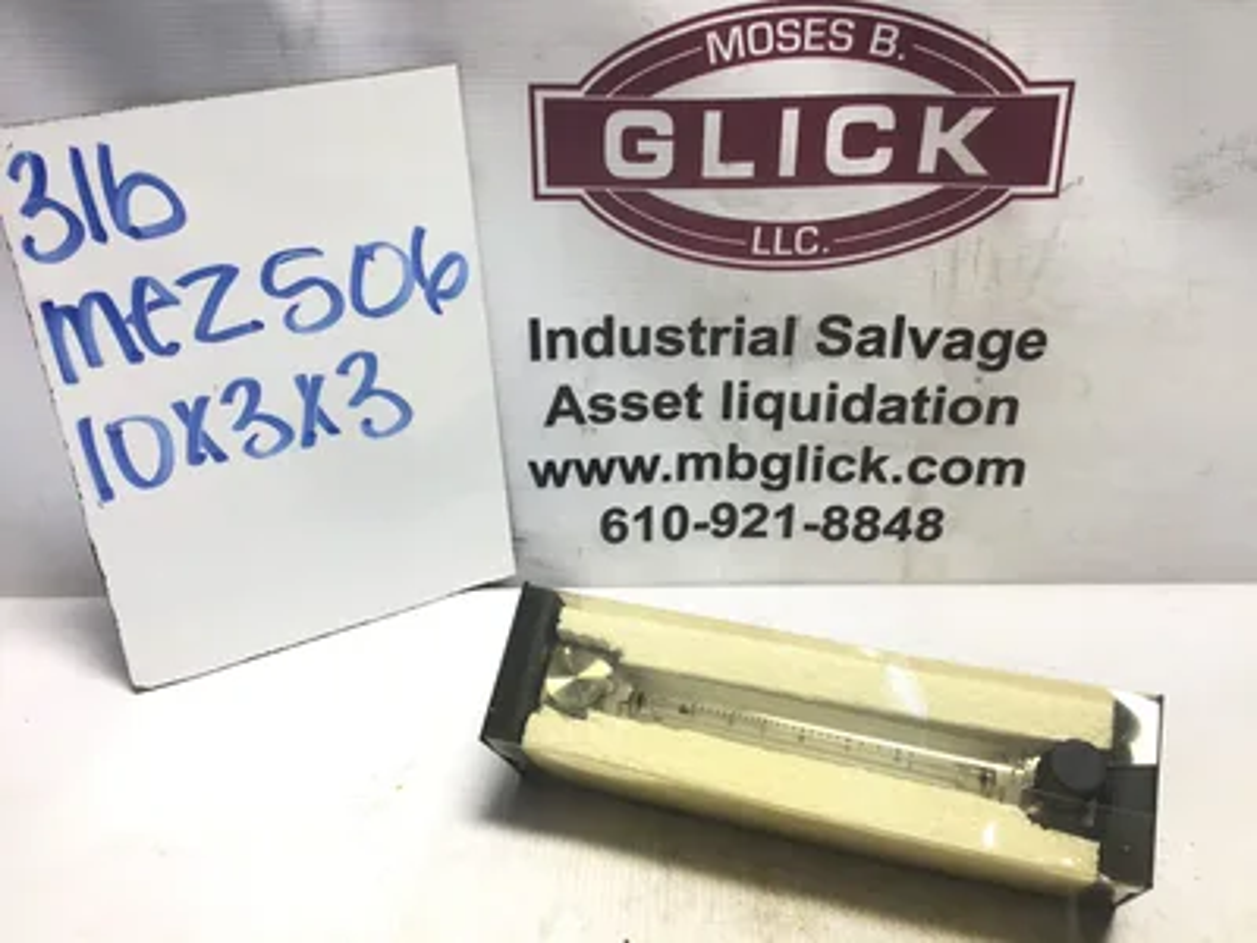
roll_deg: -1.0
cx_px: 628
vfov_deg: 45.4
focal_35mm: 31
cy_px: 472
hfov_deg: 58.4
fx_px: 1126
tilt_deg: -29.3
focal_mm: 3.3
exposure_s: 1/120
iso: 25
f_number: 2.4
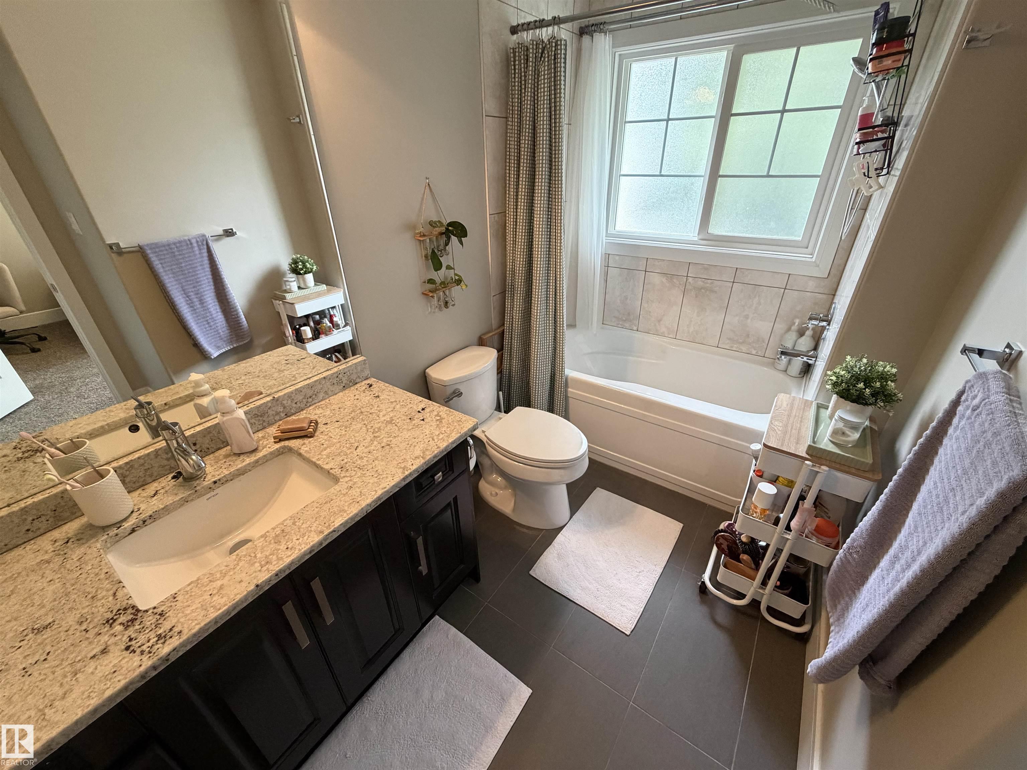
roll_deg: +1.7
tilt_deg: -28.1
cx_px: 514
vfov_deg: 85.7
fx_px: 415
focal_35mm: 14
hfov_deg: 102.1
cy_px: 385
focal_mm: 2.22
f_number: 2.2
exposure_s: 1/60
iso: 320
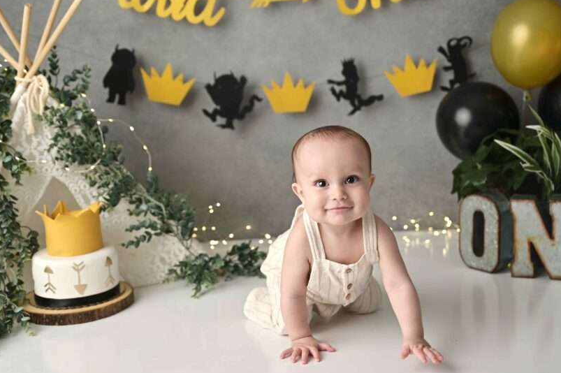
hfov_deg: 38.9
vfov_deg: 26.4
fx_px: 794
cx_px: 298
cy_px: 185
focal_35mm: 51
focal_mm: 40
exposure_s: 1/100
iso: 125
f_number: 2.8
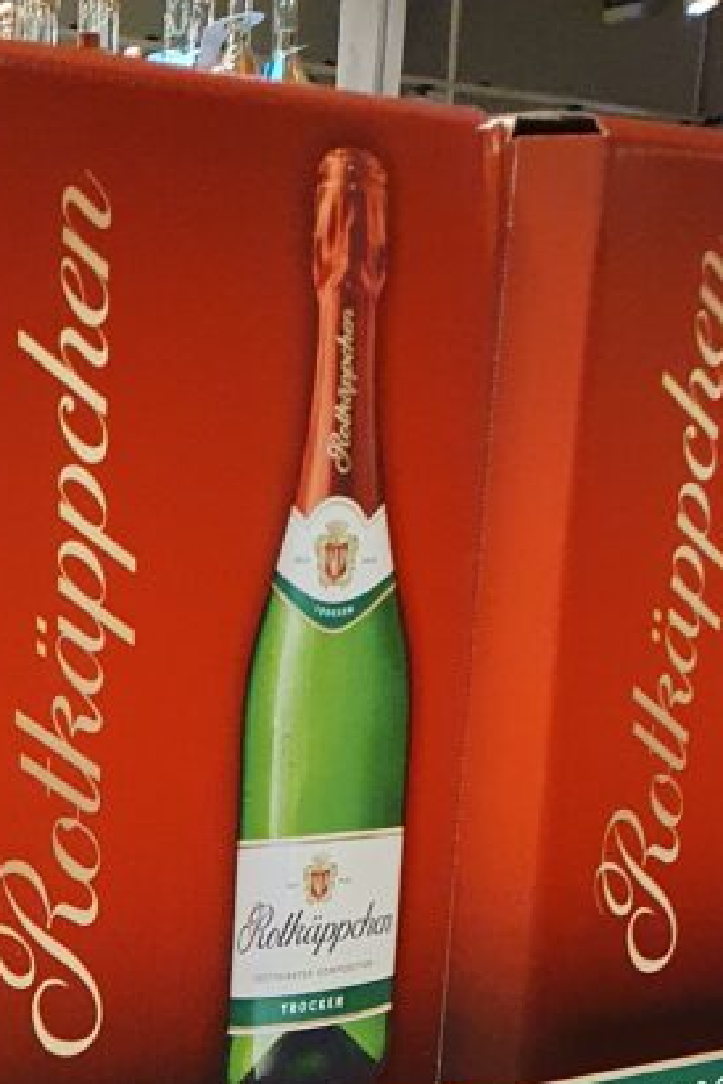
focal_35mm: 79
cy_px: 1435
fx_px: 2380
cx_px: -156
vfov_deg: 22.7
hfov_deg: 16.5
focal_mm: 4.32
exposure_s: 1/50
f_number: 2.4
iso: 320
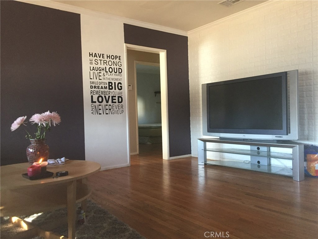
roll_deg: +2.5
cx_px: 159
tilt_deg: -1.2
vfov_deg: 48.2
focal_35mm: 29
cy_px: 120
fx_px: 266
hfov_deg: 61.7
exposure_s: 1/30
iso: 160
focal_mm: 4.15
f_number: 2.2
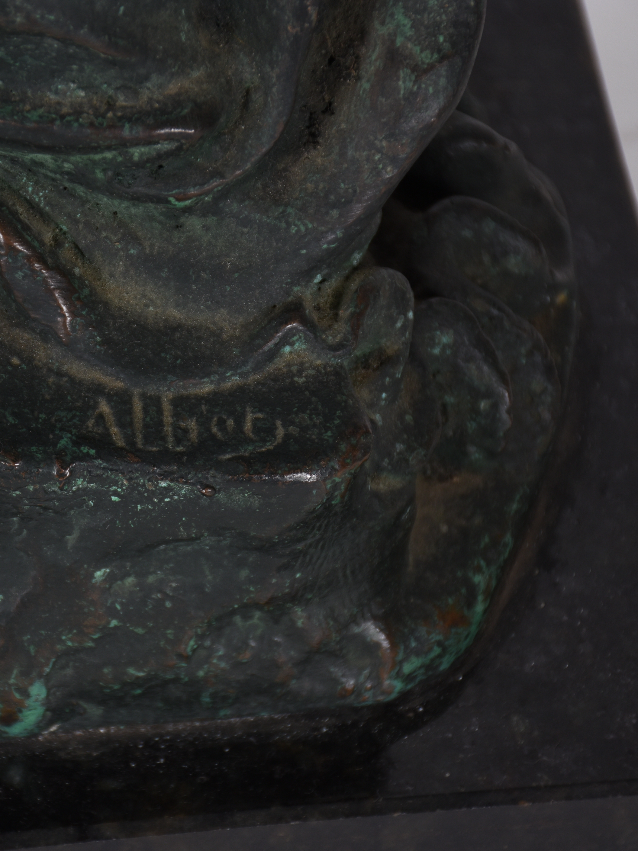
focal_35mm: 228
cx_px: 147
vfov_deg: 8.7
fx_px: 5597
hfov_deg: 6.5
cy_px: 425
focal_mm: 105
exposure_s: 1/40
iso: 160
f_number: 6.3
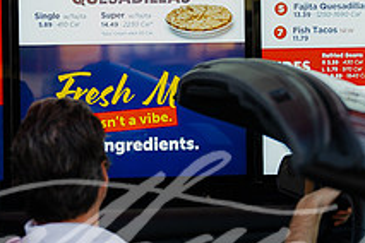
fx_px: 1571
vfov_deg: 8.8
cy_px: 54
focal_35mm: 155
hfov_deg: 13.2
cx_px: 132
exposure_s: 1/250
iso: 80
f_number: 2.8
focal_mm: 57
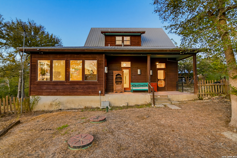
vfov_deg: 67.4
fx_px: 118
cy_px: 79
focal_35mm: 18
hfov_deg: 90.0
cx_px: 118
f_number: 7.1
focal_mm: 12
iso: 320
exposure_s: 2
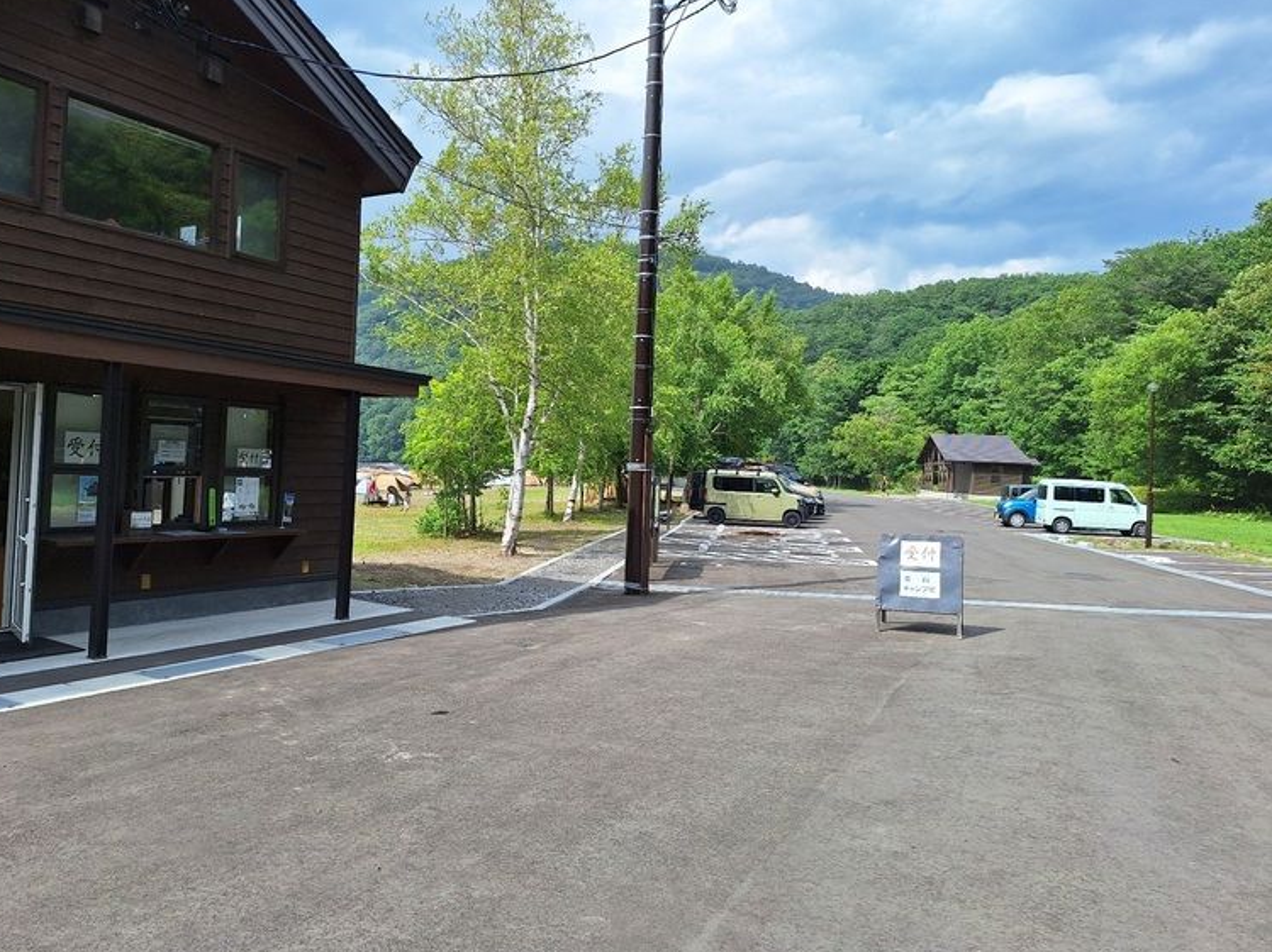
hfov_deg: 69.3
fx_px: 918
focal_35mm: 25
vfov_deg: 54.8
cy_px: 451
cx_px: 584
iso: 40
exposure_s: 1/3333
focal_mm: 5.54
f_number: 1.8
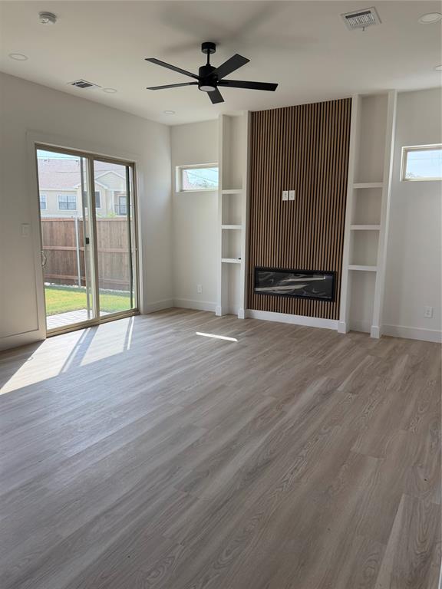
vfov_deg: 71.6
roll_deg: -0.7
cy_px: 294
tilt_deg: -10.1
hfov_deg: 56.8
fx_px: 409
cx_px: 221
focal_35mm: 24
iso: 100
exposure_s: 1/943
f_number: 1.78
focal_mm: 6.76
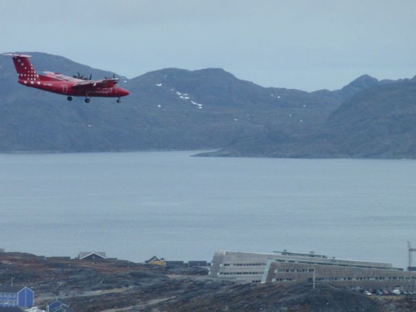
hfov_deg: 5.2
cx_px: 206
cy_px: 191
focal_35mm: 378
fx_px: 4542
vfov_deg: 3.9
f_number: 4.9
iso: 160
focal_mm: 49.2
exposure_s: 1/640
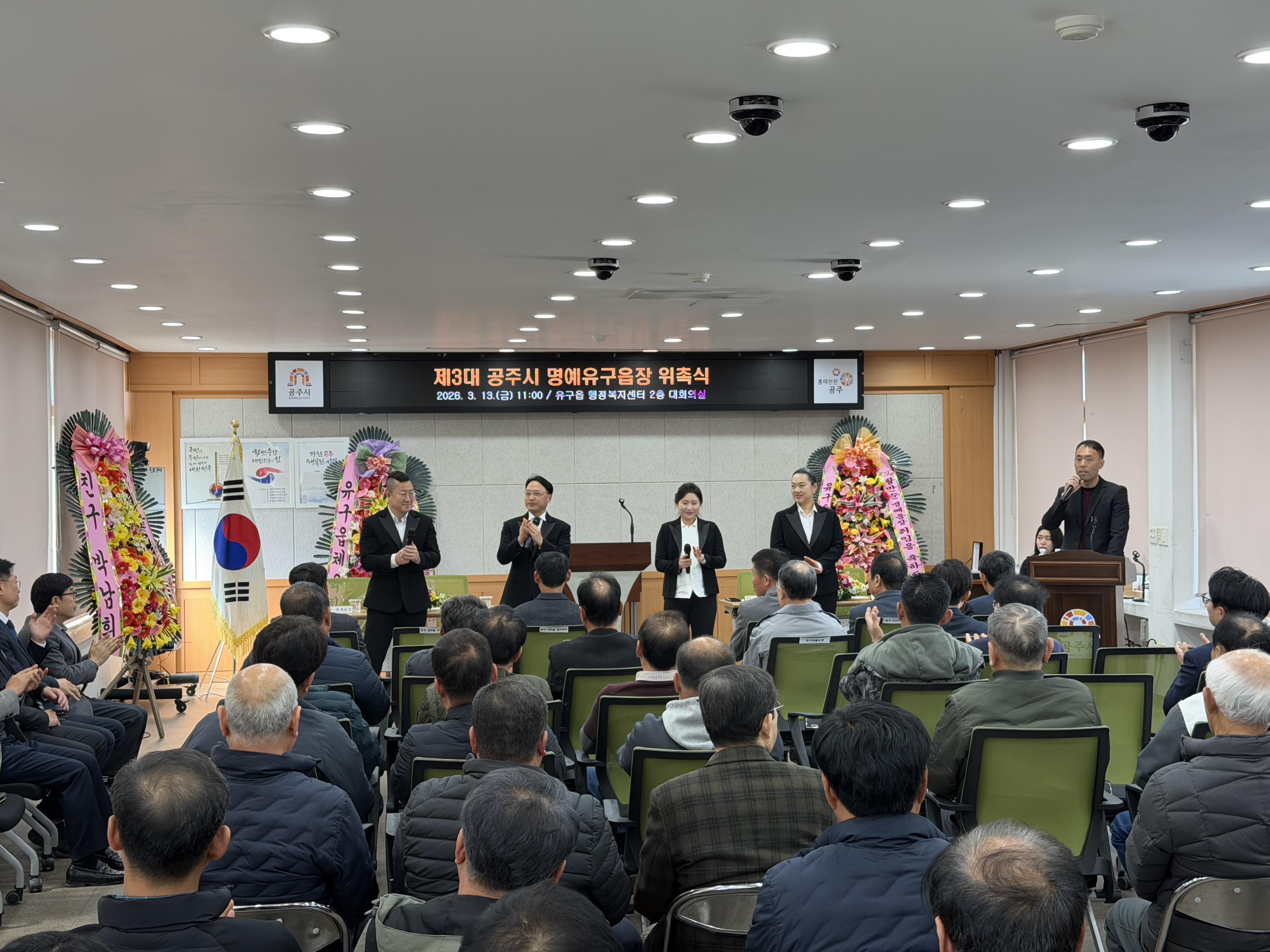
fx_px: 1761
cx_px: 635
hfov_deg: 39.7
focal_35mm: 48
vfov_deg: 30.3
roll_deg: +1.4
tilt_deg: +0.1
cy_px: 476
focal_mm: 6.76
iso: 125
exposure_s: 1/205
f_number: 1.78
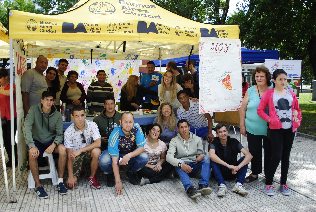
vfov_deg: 40.1
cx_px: 158
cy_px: 106
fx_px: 290
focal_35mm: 33
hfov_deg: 57.1
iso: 110
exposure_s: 1/320
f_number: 3.8
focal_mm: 22
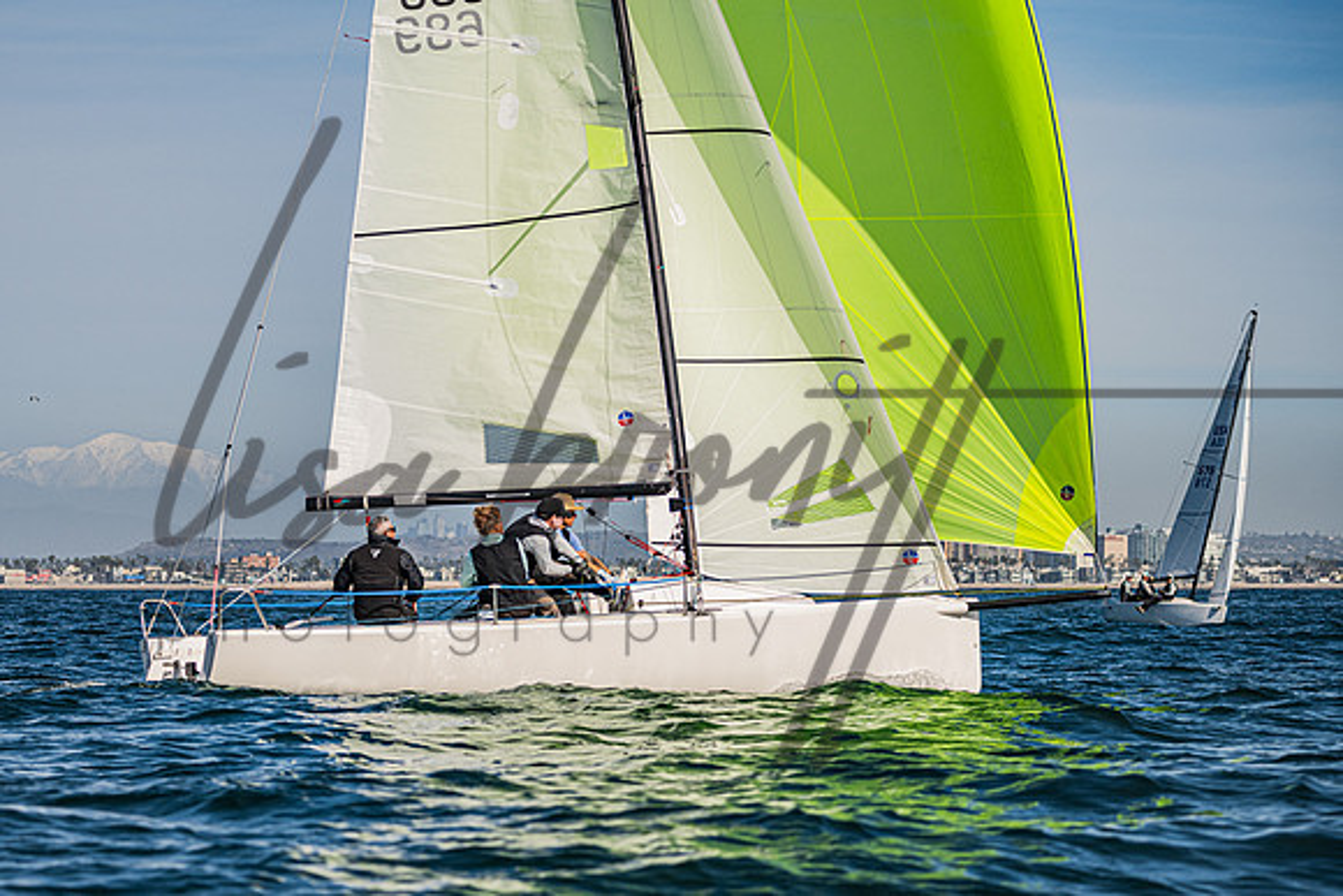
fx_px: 5025
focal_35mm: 135
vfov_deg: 10.2
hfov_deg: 15.2
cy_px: 466
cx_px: 564
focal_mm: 115
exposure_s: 1/3200
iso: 320
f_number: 5.6
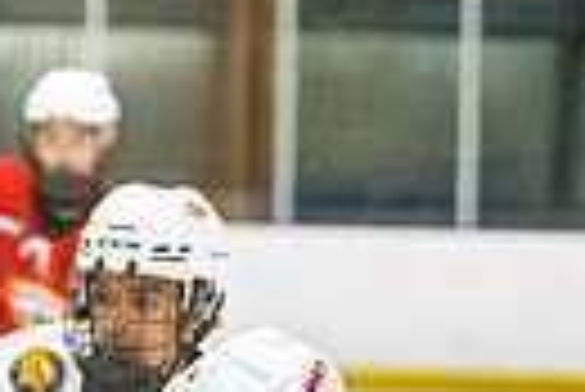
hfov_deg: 3.5
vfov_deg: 2.3
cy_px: 1012
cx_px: 269
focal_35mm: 583
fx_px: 9484
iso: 3200
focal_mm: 105
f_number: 2.8
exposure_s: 1/800
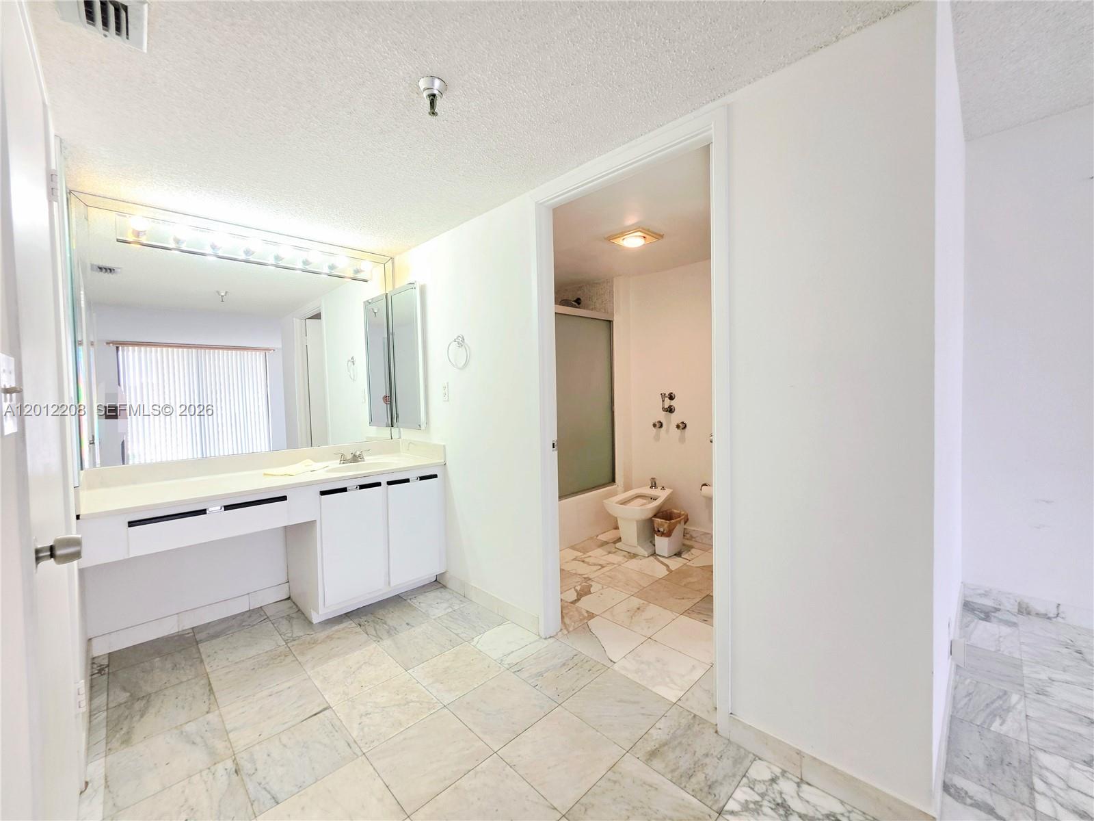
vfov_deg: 89.9
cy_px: 410
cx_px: 547
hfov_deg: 106.2
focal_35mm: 13
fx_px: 411
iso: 32
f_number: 1.9
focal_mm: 2.2
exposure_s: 1/120
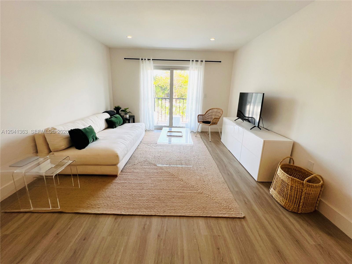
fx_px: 132
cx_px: 176
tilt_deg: -14.4
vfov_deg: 89.9
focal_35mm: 13
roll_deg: -1.9
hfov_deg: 106.2
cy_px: 132
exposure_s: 1/120
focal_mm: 1.57
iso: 40
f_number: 1.8
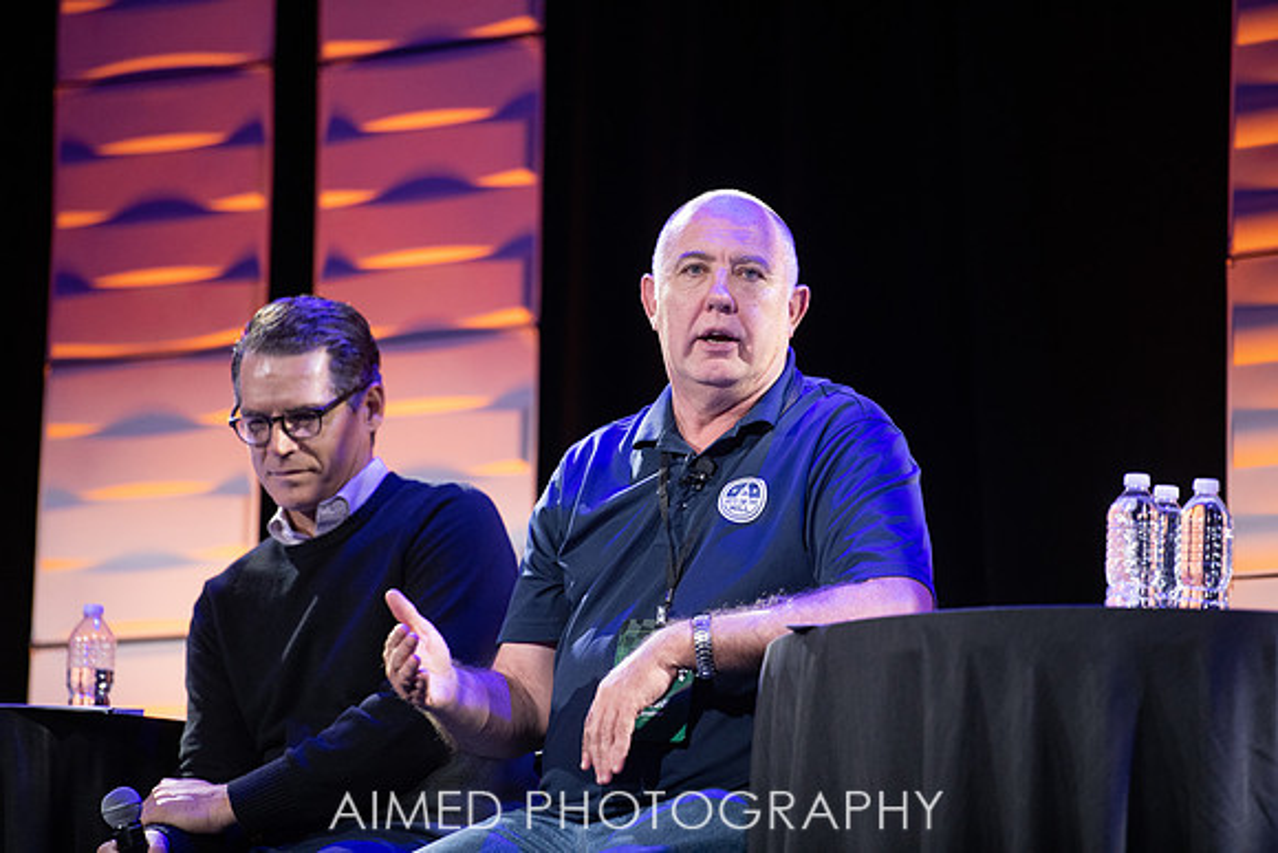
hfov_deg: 10.3
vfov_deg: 6.9
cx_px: 639
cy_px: 426
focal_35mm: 200
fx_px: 7101
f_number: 3.2
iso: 1600
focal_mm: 200
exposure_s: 1/320
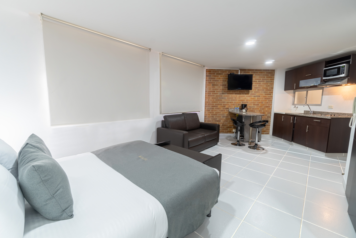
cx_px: 178
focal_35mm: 15
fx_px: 148
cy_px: 119
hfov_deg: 100.4
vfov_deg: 77.3
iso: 200
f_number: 9.5
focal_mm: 10
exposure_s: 1/30
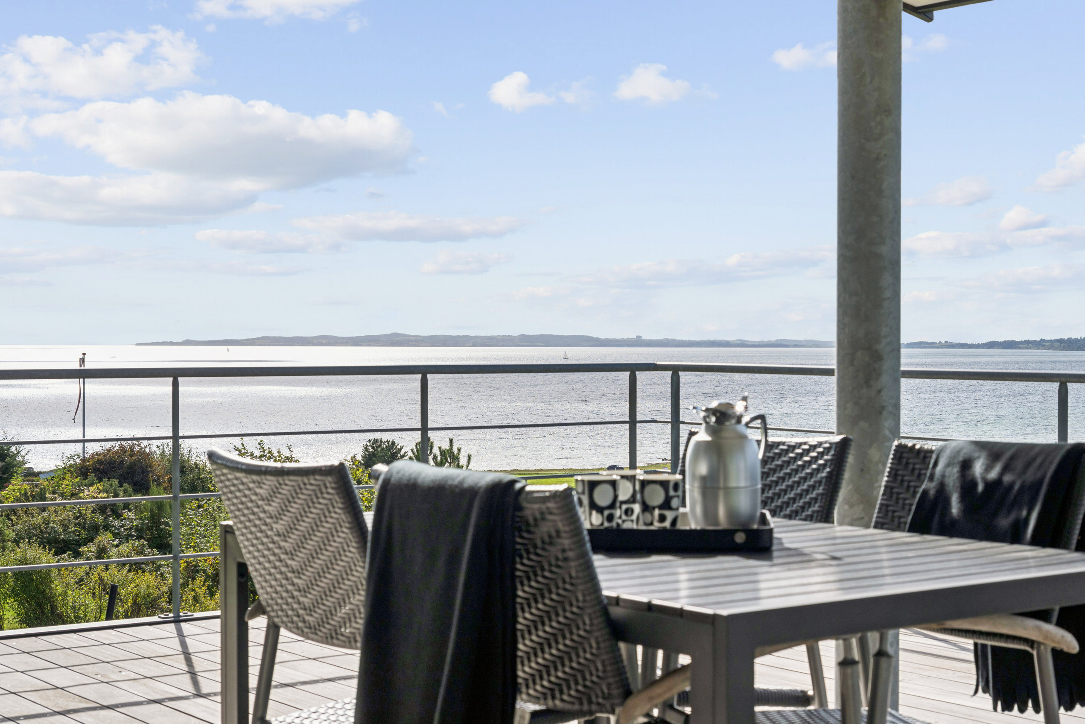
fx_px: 1778
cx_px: 610
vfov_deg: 23.0
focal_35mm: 59
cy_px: 375
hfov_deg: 33.9
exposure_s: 1/800
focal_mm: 50
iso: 200
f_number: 8
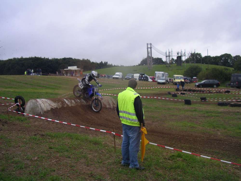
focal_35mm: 37
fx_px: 258
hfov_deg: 50.1
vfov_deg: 38.7
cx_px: 120
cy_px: 90
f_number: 2.8
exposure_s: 1/320
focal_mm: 5.7
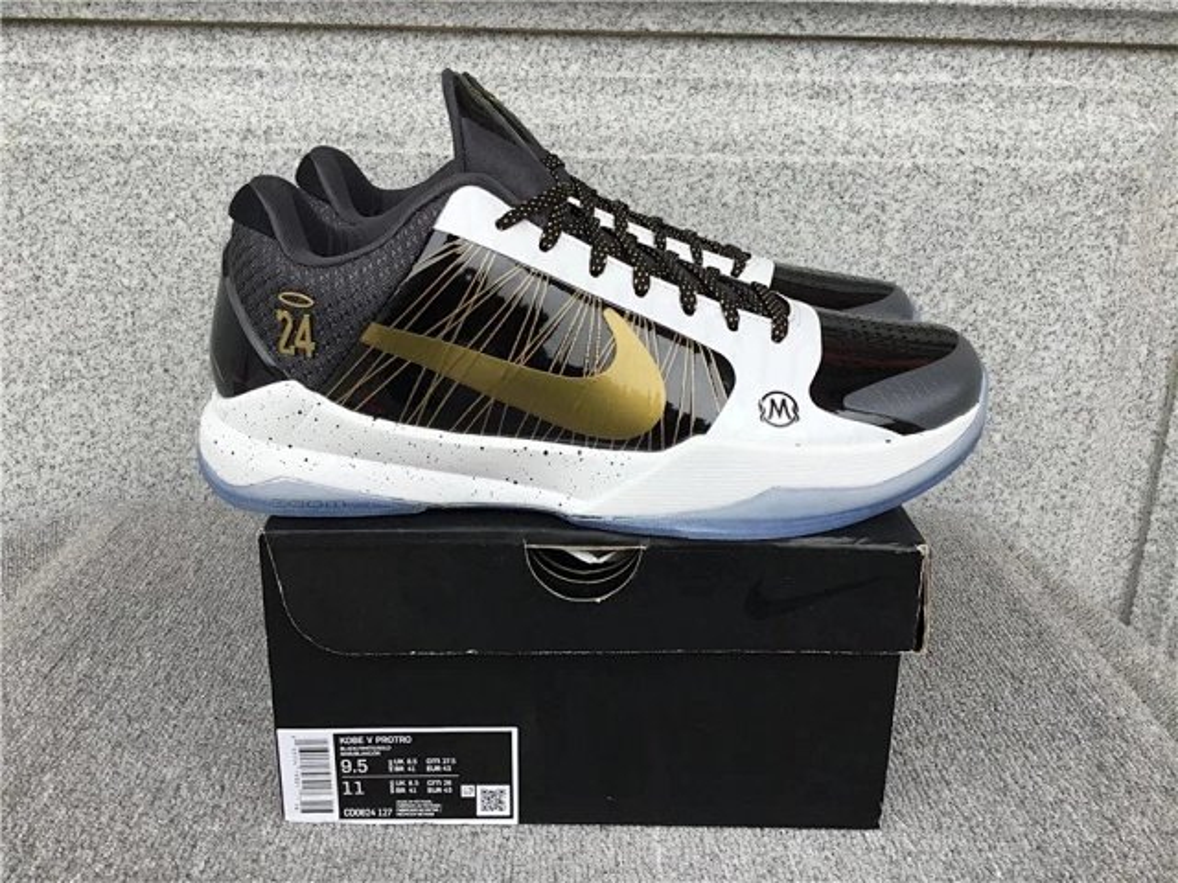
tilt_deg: -18.8
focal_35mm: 31
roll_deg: -0.7
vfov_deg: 45.4
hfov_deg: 58.4
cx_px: 589
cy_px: 442
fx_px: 1055
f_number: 2.4
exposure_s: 1/367
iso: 25
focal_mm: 3.3
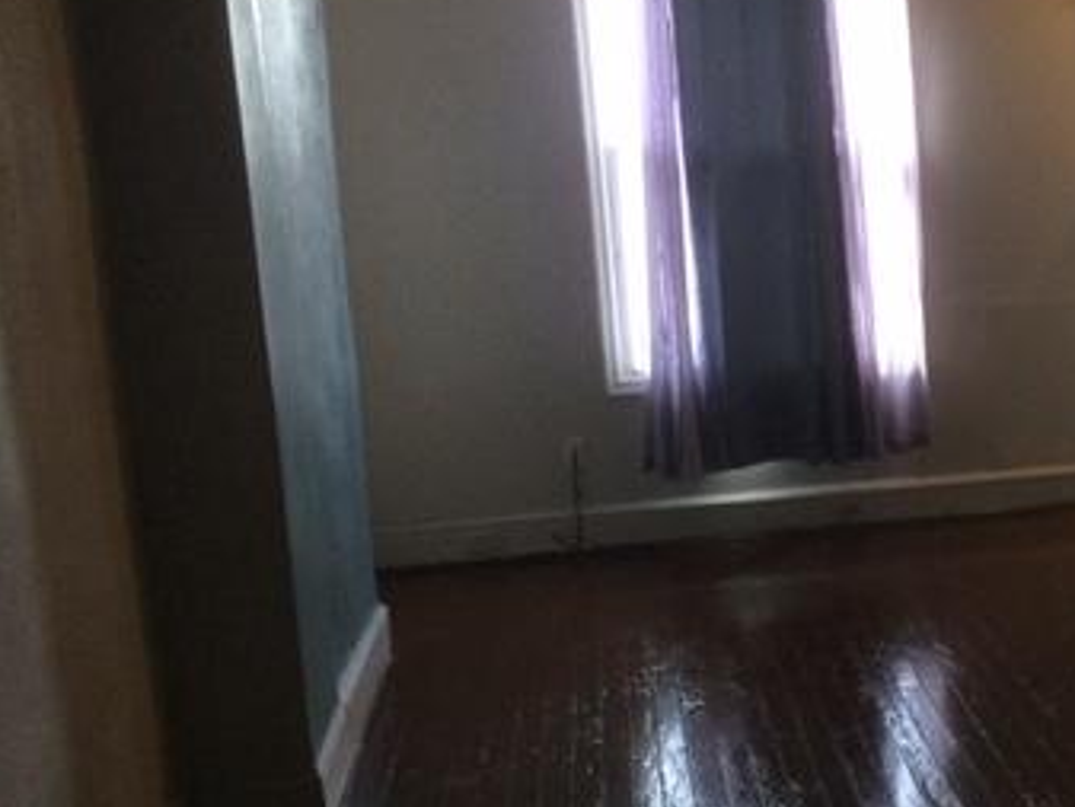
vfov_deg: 26.6
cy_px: 411
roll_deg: +1.1
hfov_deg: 32.8
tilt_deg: -12.1
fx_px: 1709
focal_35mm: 55
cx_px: 1011
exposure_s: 1/30
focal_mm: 4.15
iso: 160
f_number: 2.2
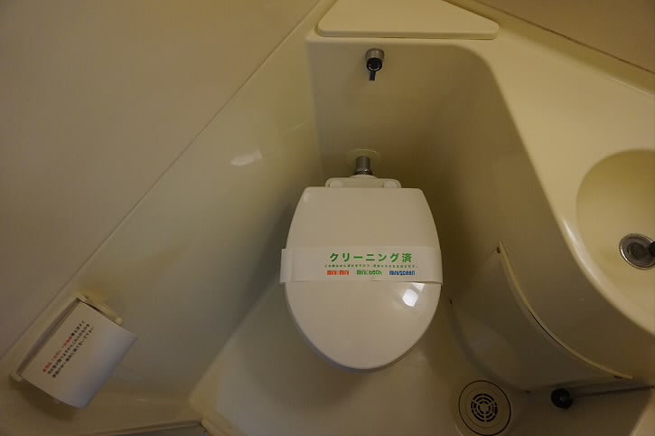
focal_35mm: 24
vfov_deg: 53.0
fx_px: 436
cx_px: 328
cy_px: 218
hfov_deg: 73.8
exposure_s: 1/160
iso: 1600
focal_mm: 16
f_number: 4
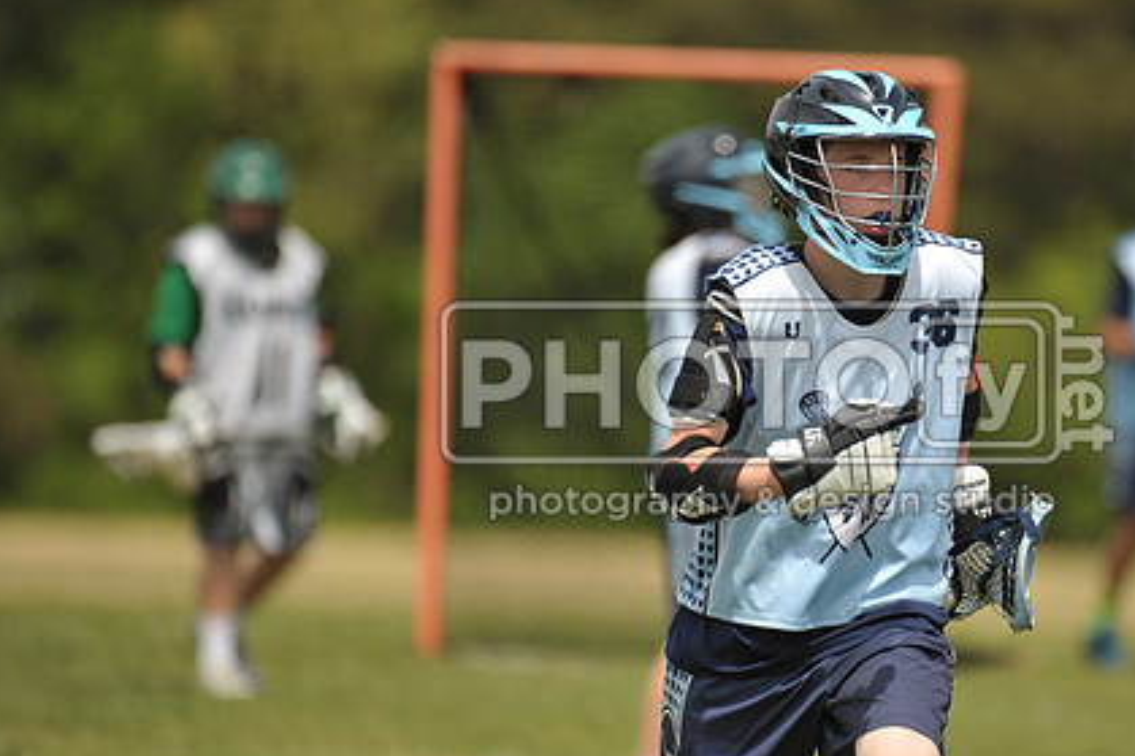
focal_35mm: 554
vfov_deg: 2.5
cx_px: 764
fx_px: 17459
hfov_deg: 3.7
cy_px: 401
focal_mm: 400
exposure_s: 1/4000
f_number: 4
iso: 800
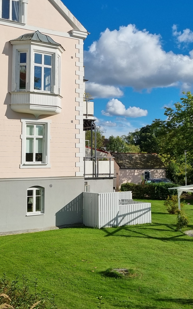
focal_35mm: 49
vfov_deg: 40.8
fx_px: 412
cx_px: 75
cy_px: 118
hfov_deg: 26.3
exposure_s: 1/5904
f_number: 1.8
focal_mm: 5.4
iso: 50
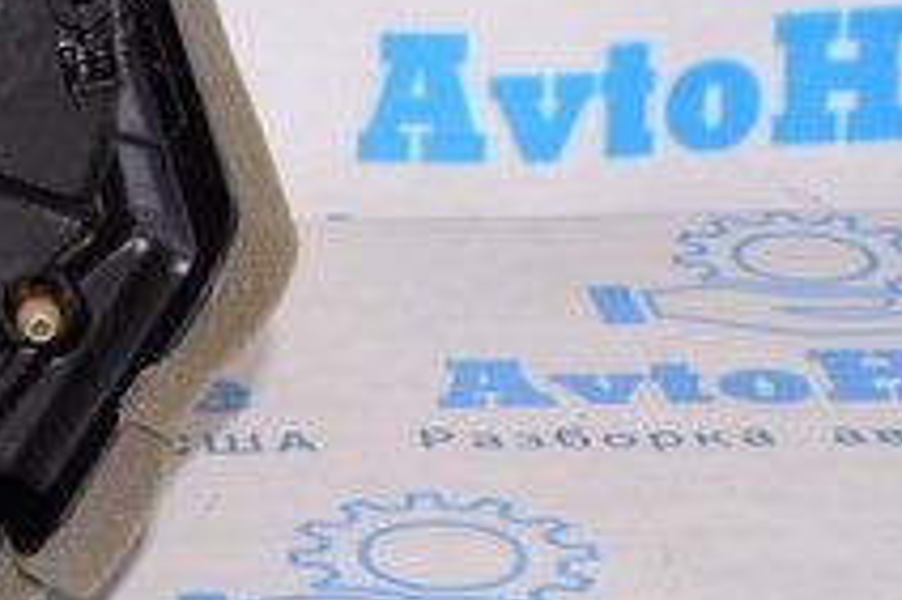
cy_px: 96
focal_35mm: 152
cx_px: -796
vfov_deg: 9.0
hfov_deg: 12.2
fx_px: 3816
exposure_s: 1/200
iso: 1600
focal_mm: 21
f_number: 8
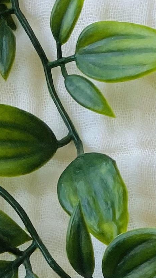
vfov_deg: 13.7
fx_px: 1023
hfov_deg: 8.2
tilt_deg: -89.3
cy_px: 507
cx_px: 325
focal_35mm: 139
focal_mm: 4.25
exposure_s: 1/125
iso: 32
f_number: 1.8
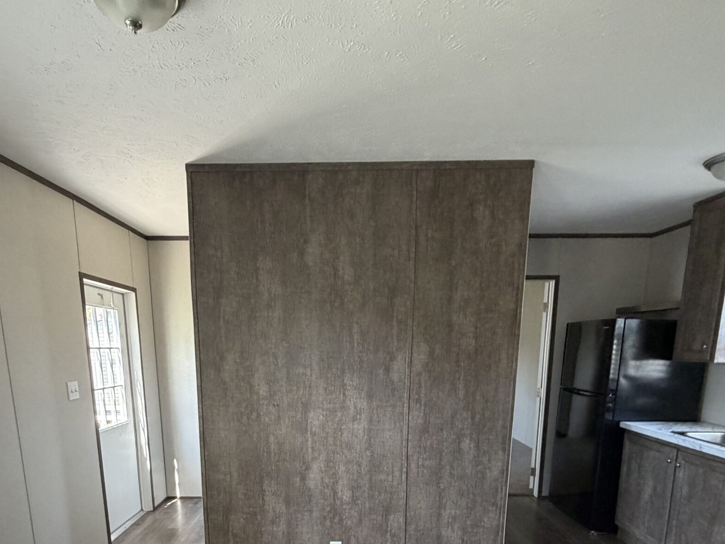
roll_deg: +0.4
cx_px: 341
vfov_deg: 54.6
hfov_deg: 73.8
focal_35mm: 23
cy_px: 439
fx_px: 482
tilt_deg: -12.7
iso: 320
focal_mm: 2.22
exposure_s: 1/83
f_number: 2.2
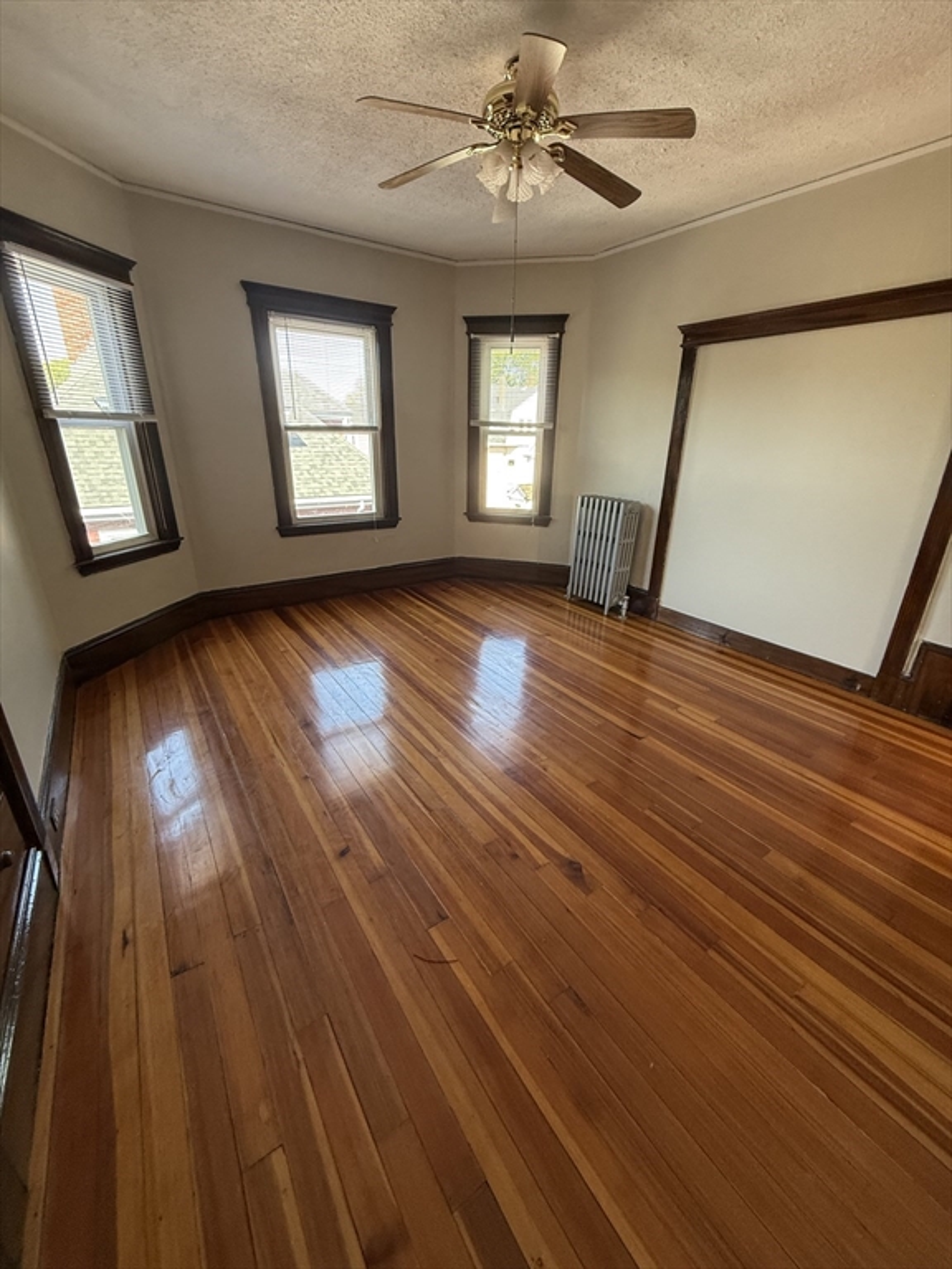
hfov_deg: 85.7
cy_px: 634
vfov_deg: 102.1
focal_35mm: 14
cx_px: 476
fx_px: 513
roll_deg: -0.6
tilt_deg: -20.4
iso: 250
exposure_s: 1/99
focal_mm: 2.22
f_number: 2.2
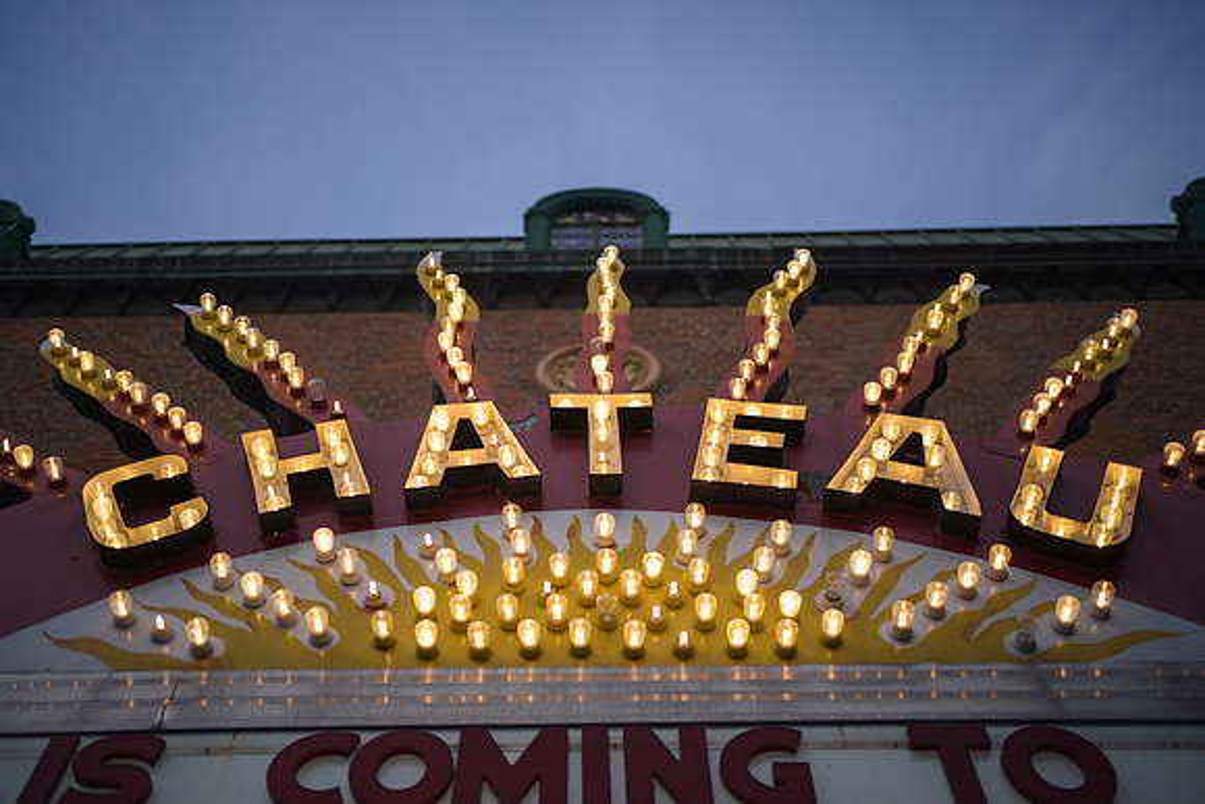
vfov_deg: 35.7
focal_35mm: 37
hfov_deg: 51.5
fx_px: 1249
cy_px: 411
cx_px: 572
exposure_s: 1/250
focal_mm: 35
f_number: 1.8
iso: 64
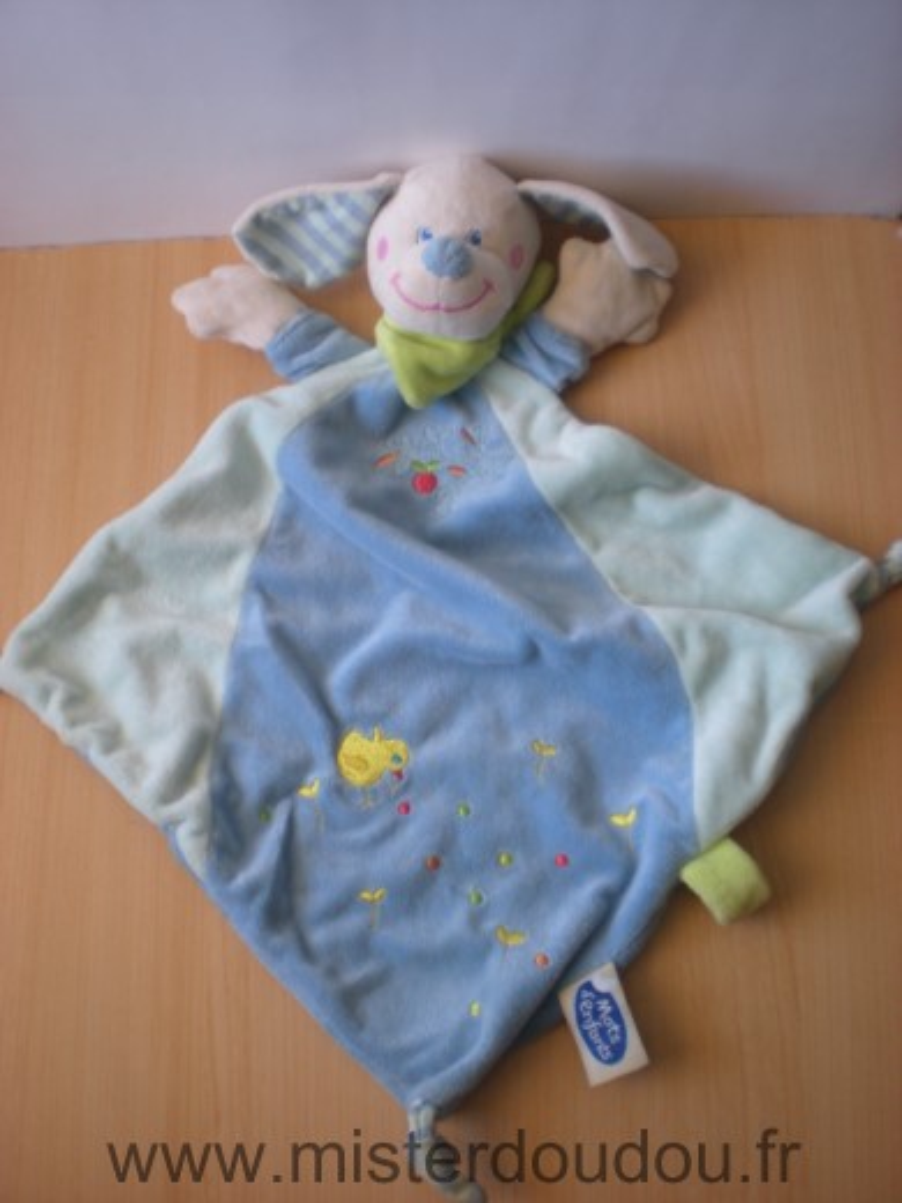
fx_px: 1320
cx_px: 451
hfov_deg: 37.7
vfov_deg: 49.0
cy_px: 602
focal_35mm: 38
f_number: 3.1
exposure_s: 1/56.5
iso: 113
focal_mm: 6.3
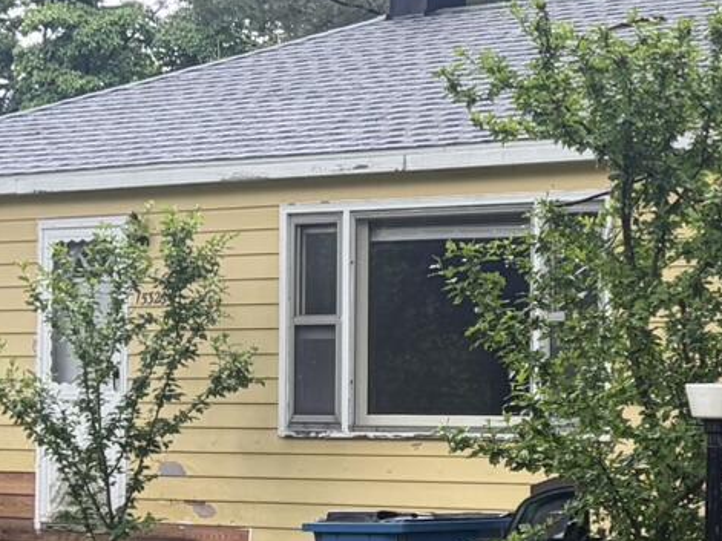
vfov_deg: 13.0
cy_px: 425
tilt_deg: -0.1
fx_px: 2356
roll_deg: -0.2
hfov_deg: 15.9
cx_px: 1101
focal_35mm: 113
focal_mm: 5.96
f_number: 1.6
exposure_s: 1/489
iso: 64
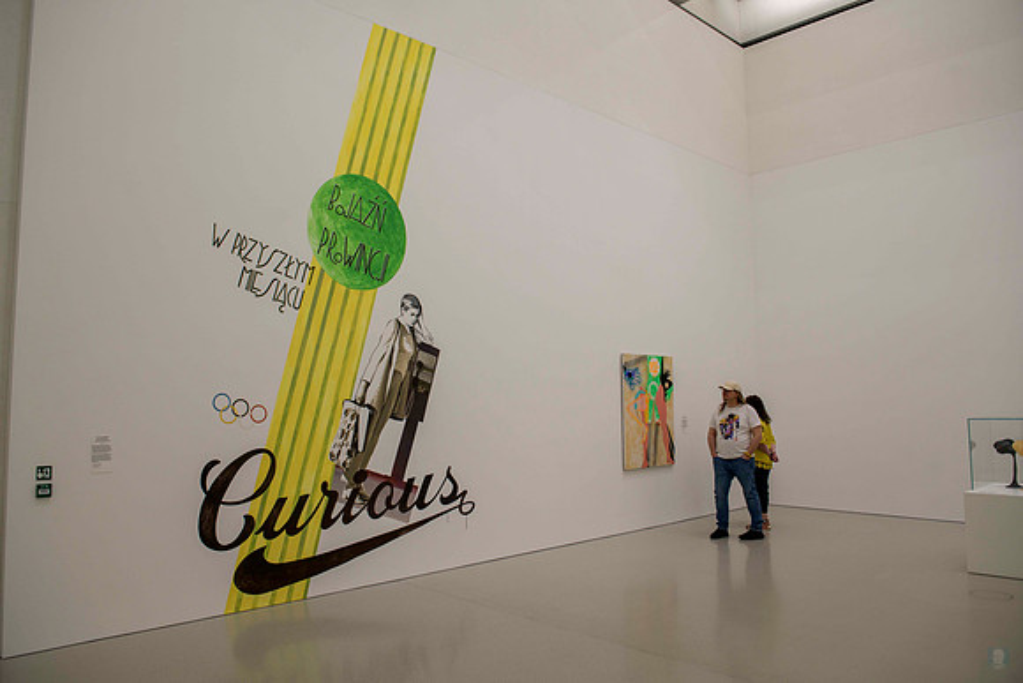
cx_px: 512
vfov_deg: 49.6
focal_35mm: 26
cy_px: 342
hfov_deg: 69.4
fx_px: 739
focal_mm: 26
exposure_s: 1/50
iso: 280
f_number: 5
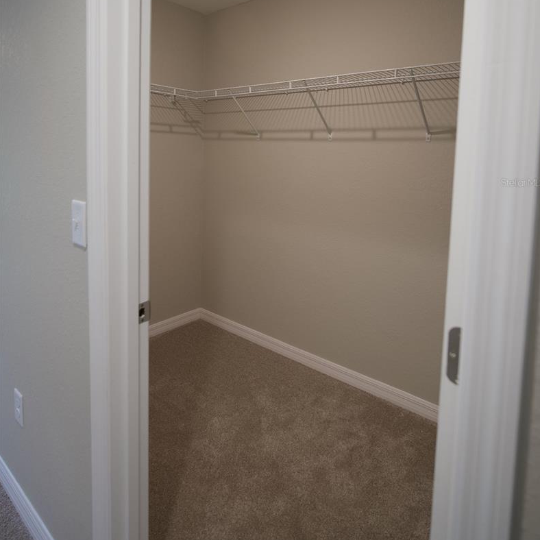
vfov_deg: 67.8
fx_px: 388
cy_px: 182
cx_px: 272
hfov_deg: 69.6
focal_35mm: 22
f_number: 2.8
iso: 640
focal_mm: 17
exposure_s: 1/100
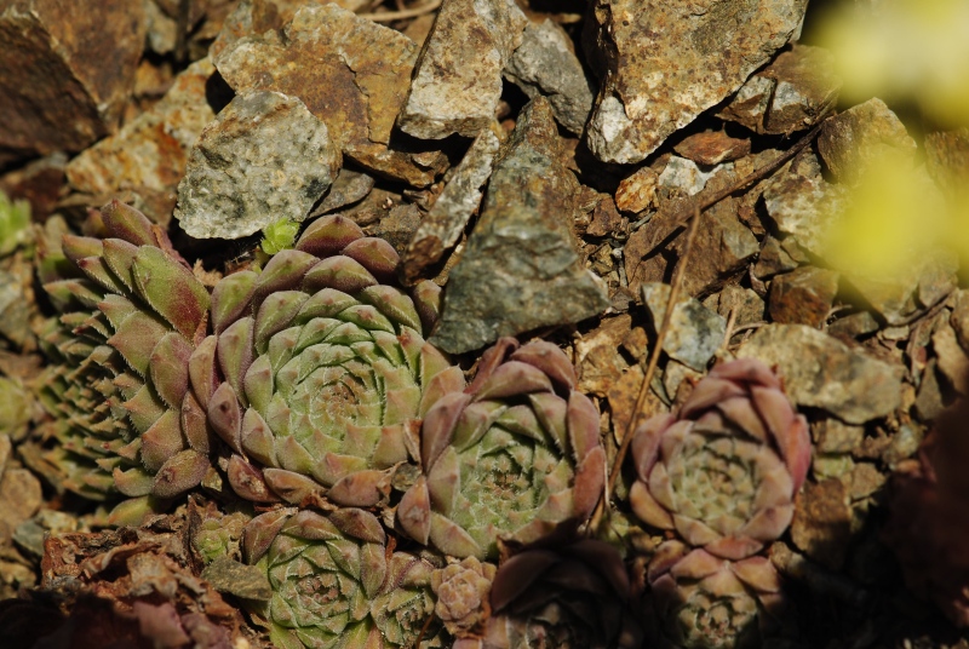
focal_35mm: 128
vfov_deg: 10.8
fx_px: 3437
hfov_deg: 16.0
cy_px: 324
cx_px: 484
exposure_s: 1/500
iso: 100
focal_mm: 85
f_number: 8
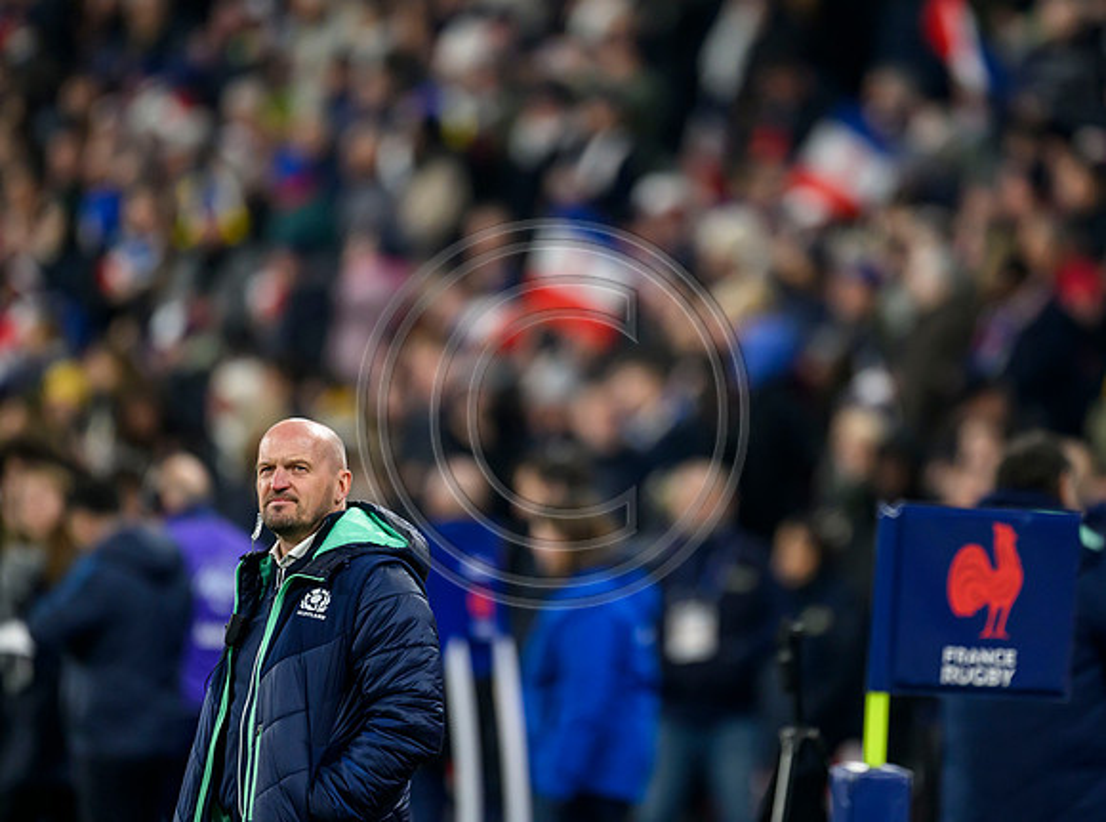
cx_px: 708
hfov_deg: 2.9
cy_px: 350
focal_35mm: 692
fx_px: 22032
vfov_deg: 2.1
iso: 2500
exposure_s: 1/1250
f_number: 4
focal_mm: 560
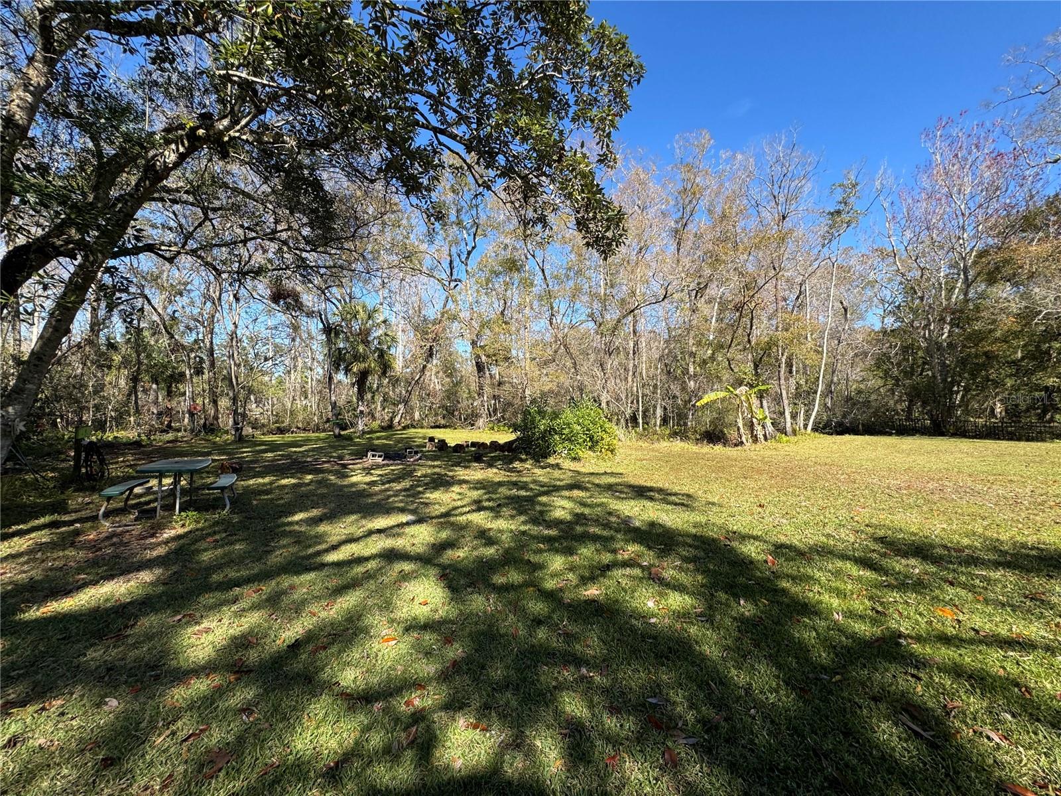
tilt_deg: +1.0
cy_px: 398
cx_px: 530
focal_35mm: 14
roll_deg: +0.9
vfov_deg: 85.7
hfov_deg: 102.1
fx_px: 429
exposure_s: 1/899
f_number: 2.2
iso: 40
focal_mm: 2.22
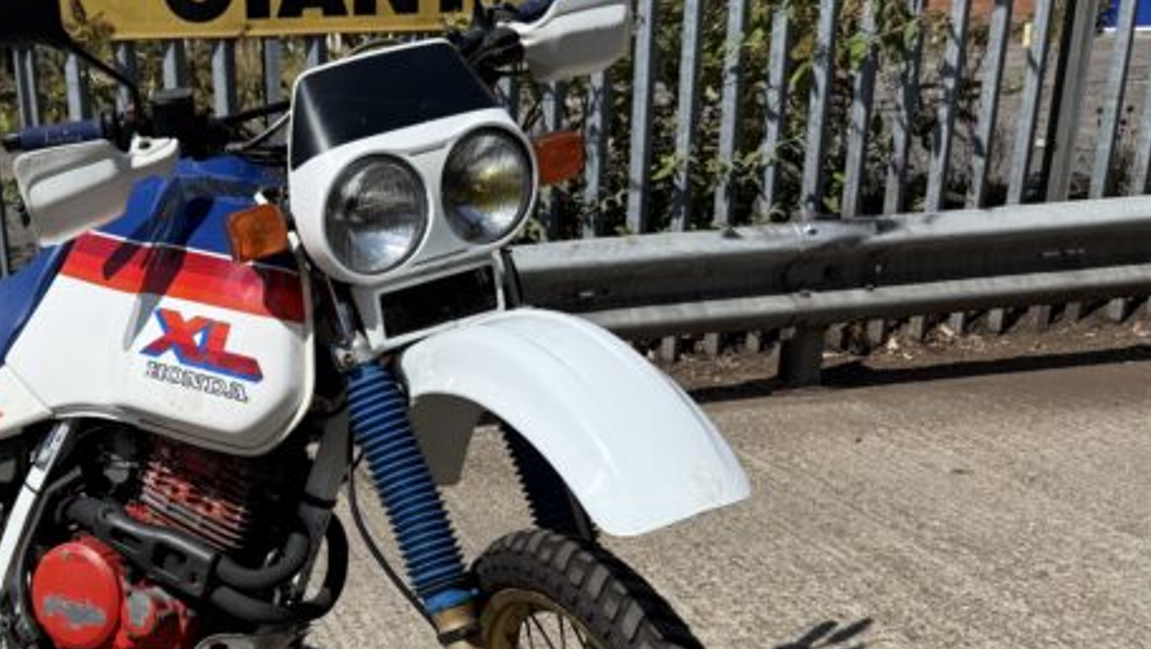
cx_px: 247
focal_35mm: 44
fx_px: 1344
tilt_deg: -20.3
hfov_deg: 44.4
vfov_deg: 26.3
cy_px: 576
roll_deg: +1.0
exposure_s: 1/6711
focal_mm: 6.76
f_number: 1.78
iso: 100
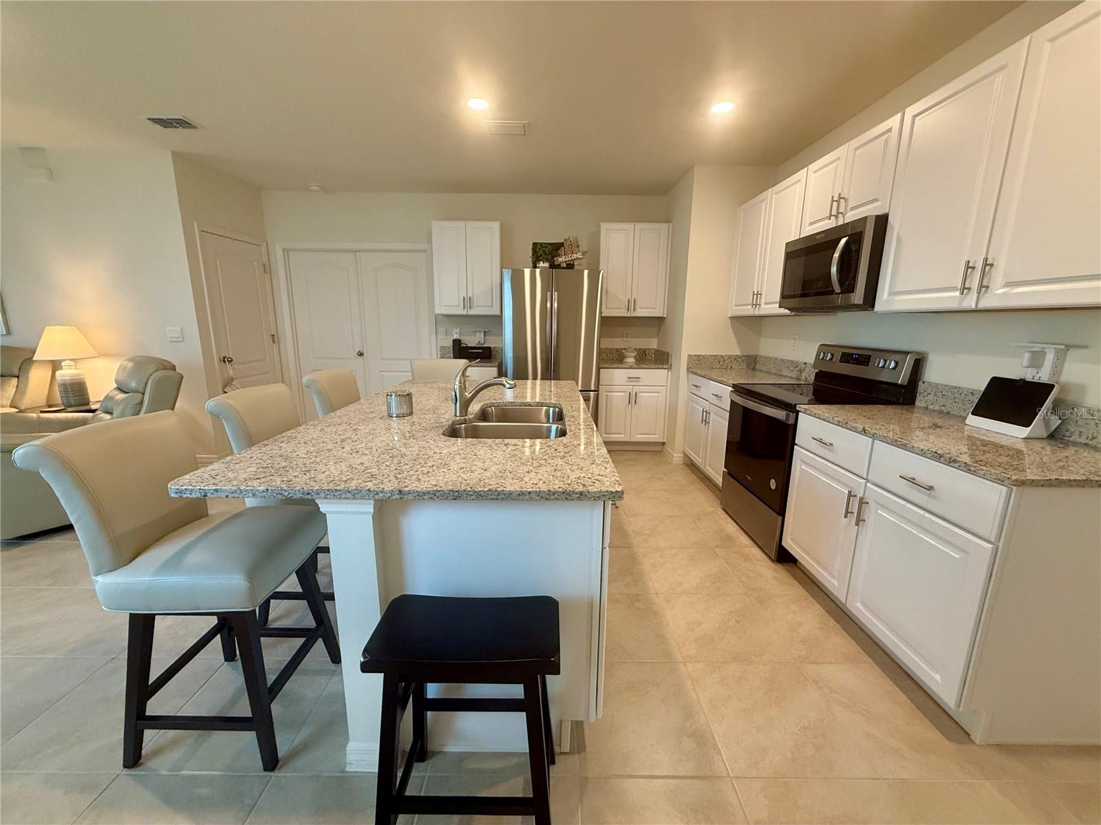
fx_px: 445
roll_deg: -0.7
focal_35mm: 14
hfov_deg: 102.1
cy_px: 412
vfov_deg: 85.7
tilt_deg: -11.8
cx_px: 550
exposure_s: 1/120
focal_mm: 2.22
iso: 320
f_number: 2.2
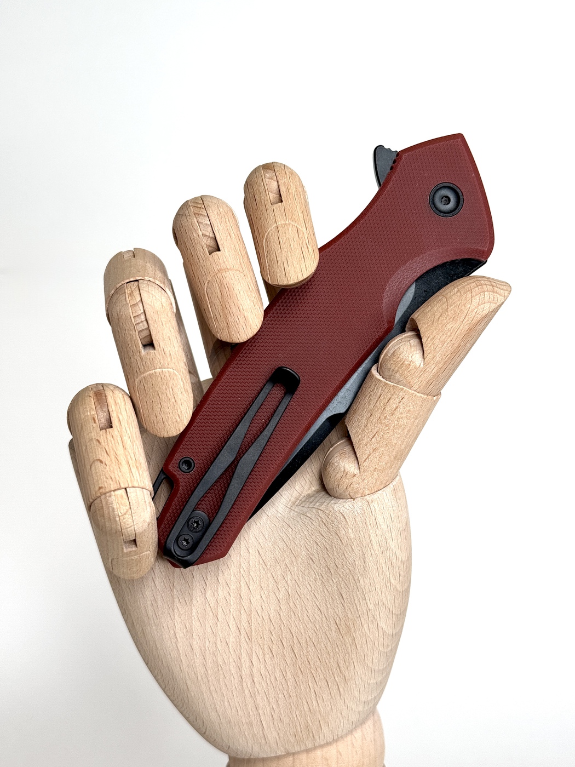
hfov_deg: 30.3
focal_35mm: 48
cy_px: 384
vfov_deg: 39.7
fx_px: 1063
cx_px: 288
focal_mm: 6.76
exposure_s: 1/209
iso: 50
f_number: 1.78
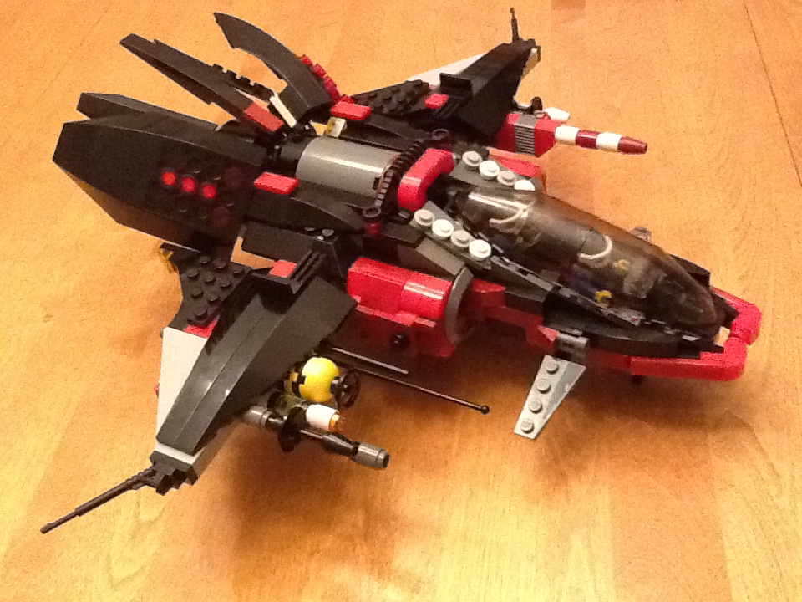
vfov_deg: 44.2
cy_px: 301
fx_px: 741
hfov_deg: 56.8
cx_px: 401
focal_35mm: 32
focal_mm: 2.03
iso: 640
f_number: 2.4
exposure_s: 1/15
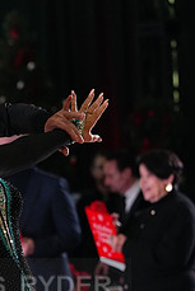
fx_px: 2977
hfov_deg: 3.7
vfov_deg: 5.6
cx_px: -44
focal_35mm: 367
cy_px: 301
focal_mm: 145
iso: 6400
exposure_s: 1/400
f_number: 5
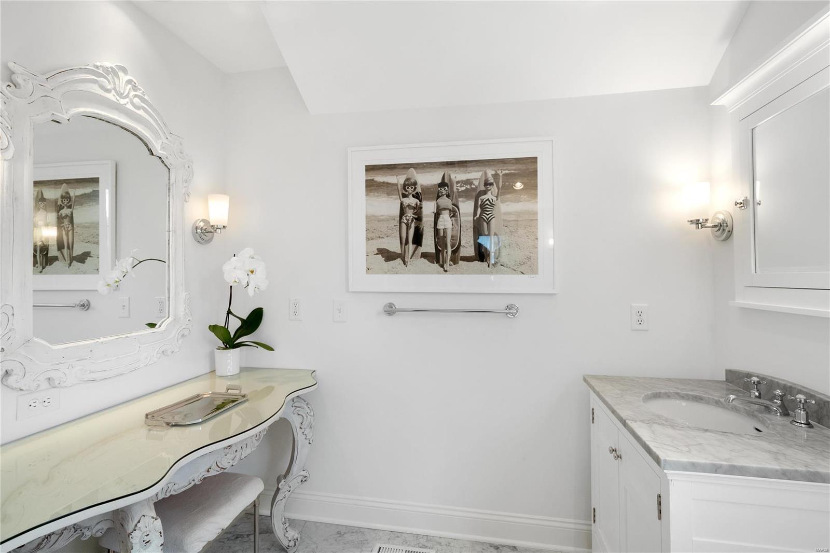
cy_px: 276
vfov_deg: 73.7
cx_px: 415
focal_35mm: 16
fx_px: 369
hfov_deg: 96.7
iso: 400
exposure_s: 1/10
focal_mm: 8
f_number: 8
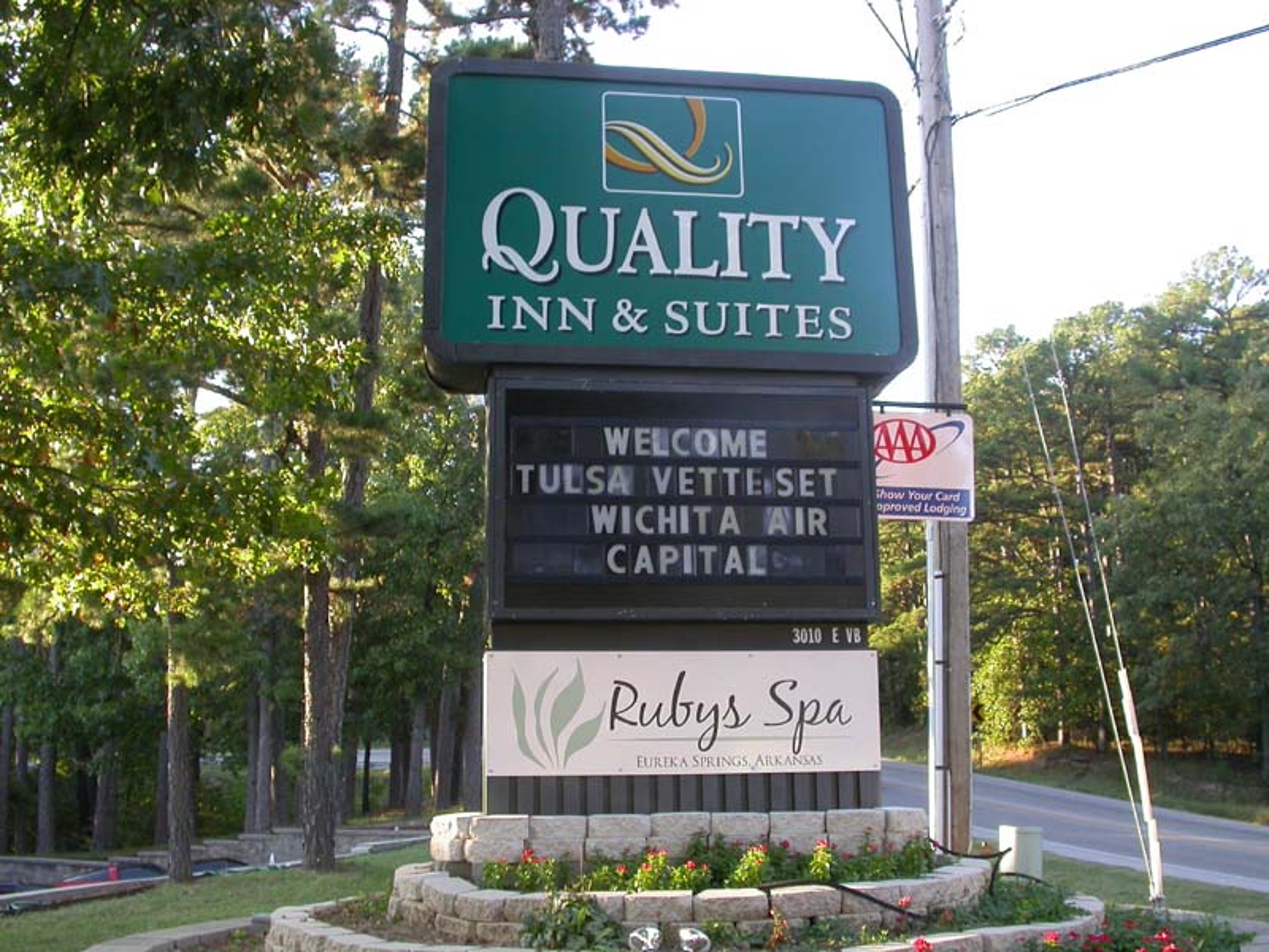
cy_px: 476
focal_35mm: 38
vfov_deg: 37.7
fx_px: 1393
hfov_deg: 49.0
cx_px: 634
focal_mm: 7.85
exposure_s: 1/66
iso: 100
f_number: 3.7
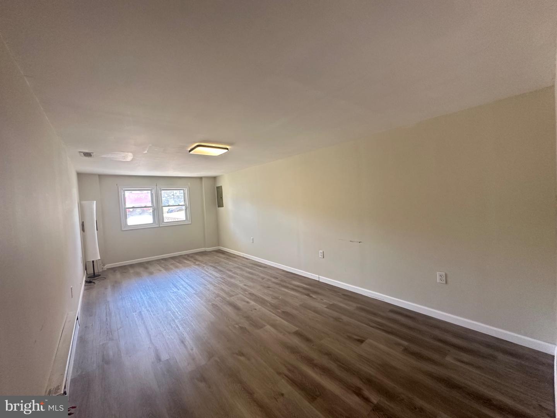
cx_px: 278
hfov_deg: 102.1
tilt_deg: -2.0
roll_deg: +2.3
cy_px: 209
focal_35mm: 14
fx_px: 225
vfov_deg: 85.7
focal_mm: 2.22
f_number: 2.2
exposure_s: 1/92
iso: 320
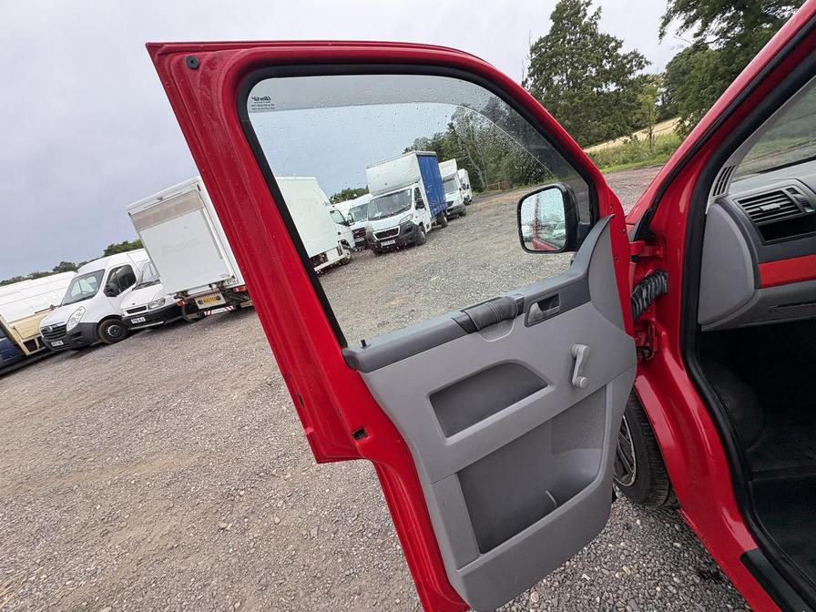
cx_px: 408
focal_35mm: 14
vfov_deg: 85.7
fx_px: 330
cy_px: 306
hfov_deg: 102.1
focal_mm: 2.22
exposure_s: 1/314
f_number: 2.2
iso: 40
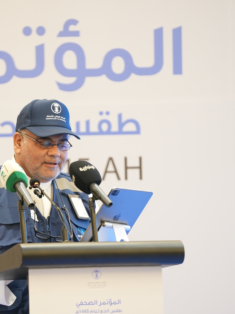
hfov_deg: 5.1
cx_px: 46
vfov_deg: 6.9
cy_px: 157
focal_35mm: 289
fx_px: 2616
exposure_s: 1/80
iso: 1250
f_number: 3.2
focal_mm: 200
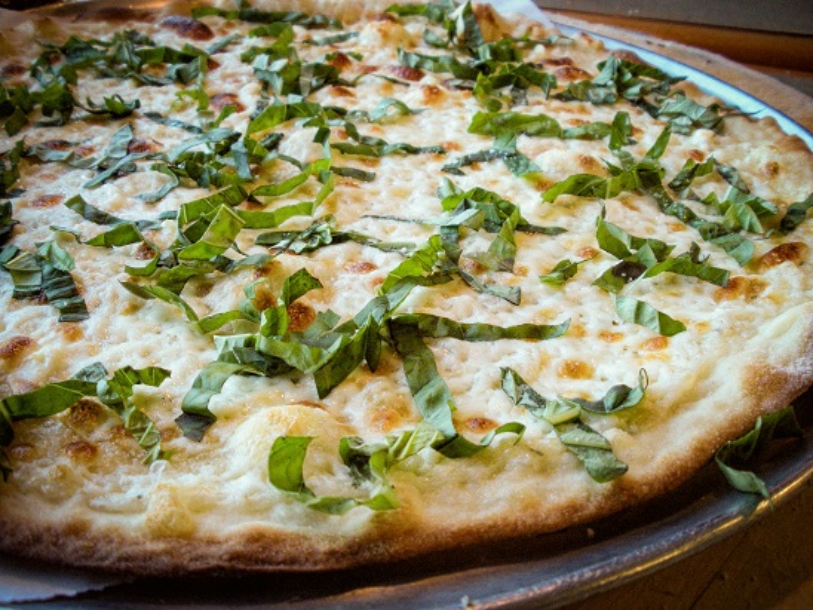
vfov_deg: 39.7
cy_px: 305
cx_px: 406
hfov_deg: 51.4
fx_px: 846
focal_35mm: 36
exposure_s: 1/60
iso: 309
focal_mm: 6.3
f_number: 3.5
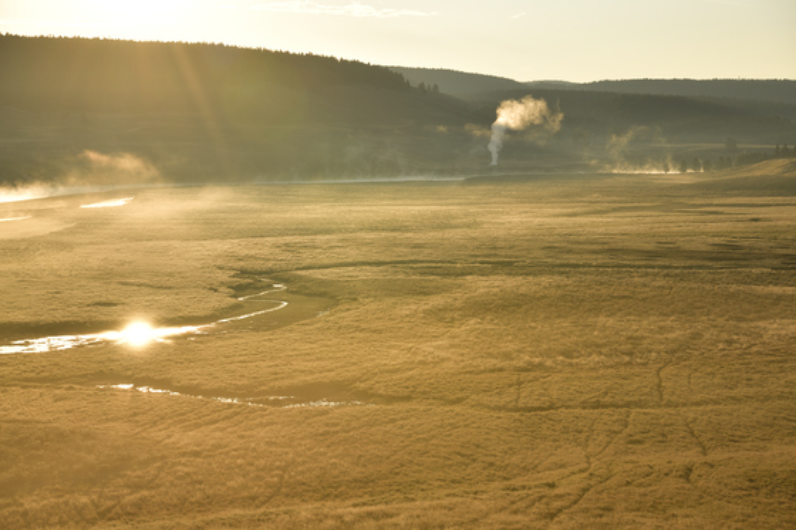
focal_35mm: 70
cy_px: 265
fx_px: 1547
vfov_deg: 19.4
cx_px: 398
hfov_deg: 28.9
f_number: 11
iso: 64
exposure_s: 1/125
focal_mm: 70
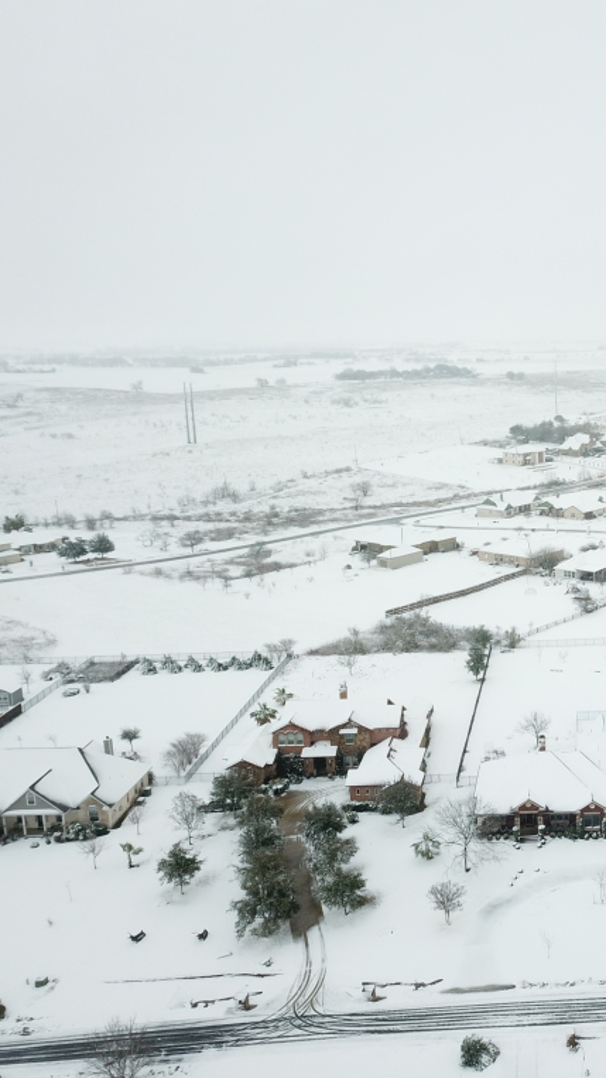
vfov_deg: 52.8
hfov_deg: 28.9
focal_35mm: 38
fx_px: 1086
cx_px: 630
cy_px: 537
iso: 100
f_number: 2.2
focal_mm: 4.73
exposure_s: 1/40
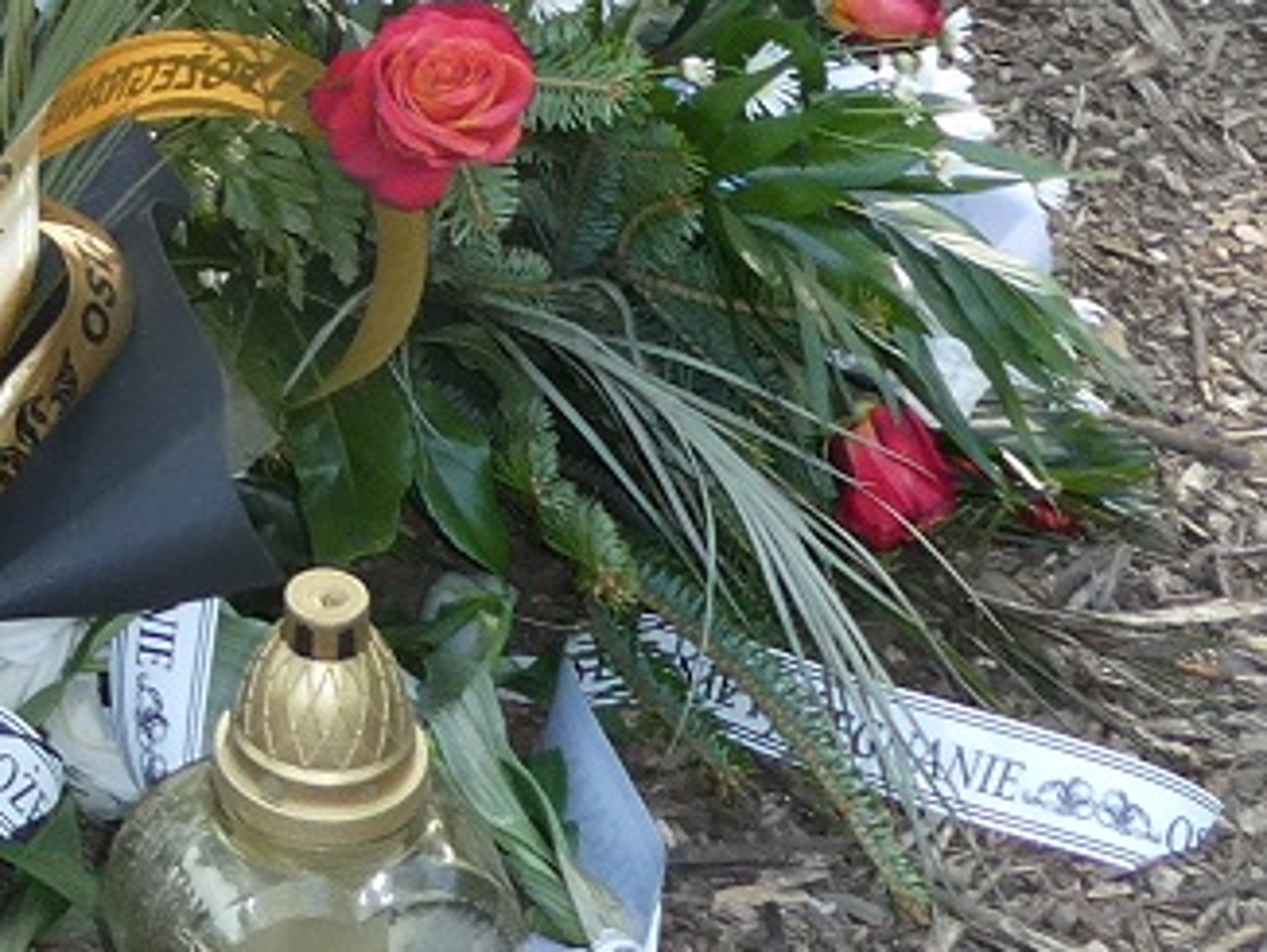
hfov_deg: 12.7
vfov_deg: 9.1
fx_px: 5568
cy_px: -1061
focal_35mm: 152
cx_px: -249
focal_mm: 5.4
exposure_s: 1/60
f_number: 3.5
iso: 125
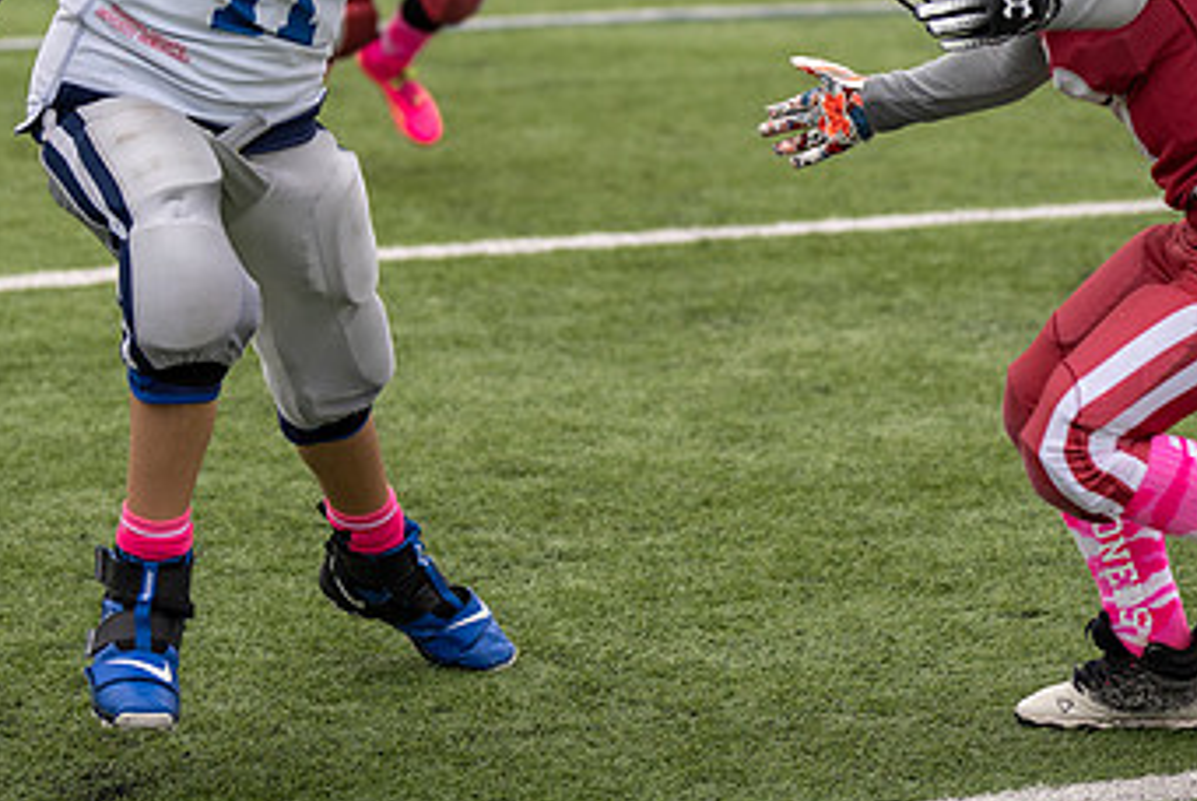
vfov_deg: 6.8
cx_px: 580
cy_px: 110
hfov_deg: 10.2
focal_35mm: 201
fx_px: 6689
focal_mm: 80
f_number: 2.8
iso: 160
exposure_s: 1/1250
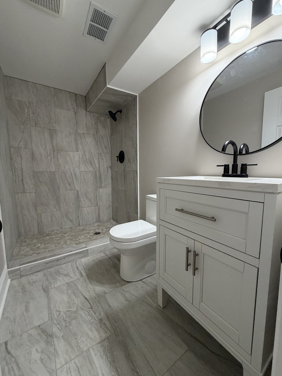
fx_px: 152
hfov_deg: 85.7
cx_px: 141
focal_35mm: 14
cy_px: 188
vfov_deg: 102.1
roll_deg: +0.3
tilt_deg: -6.3
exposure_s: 1/120
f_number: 2.2
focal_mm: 2.22
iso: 320
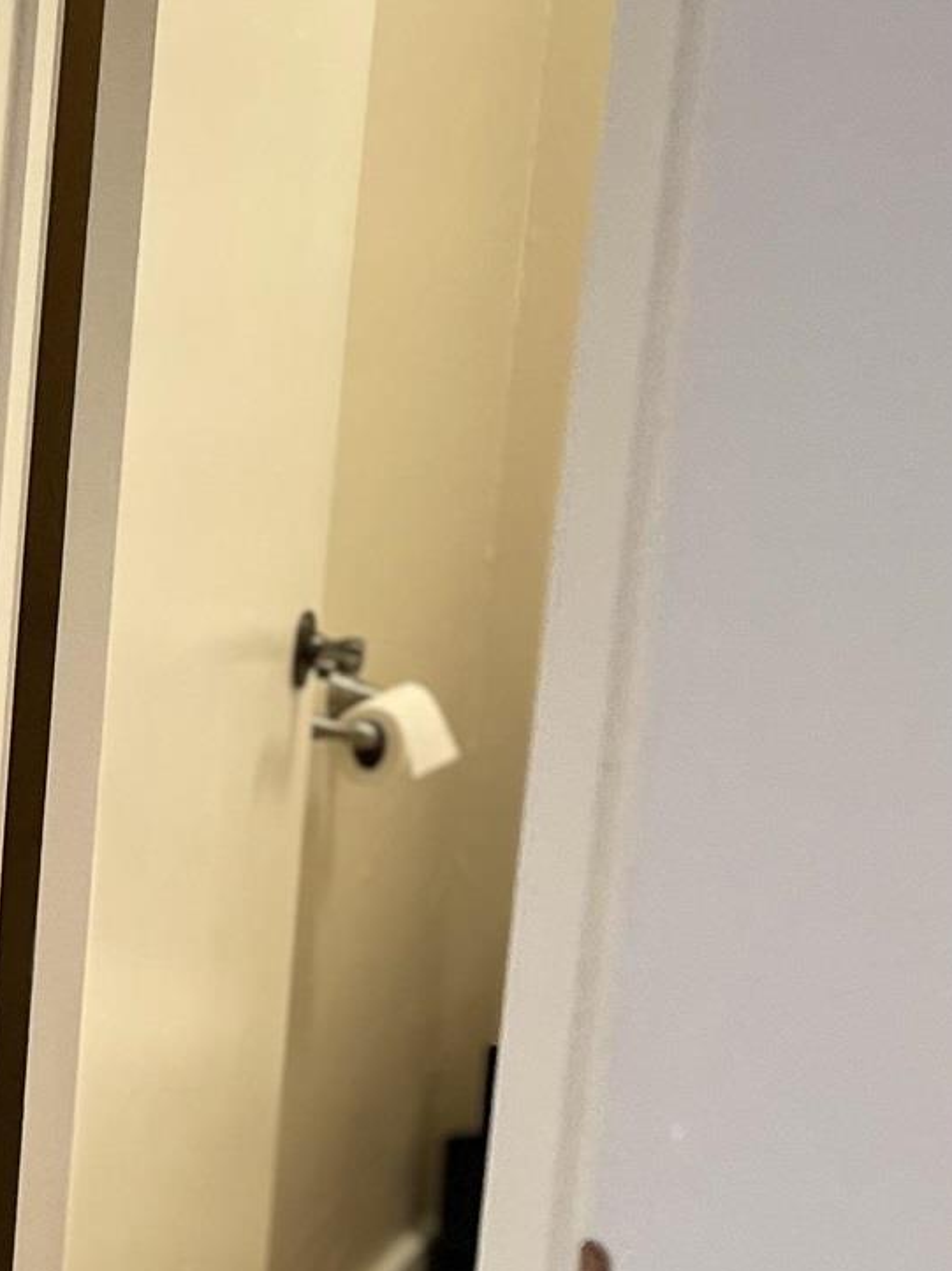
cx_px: -546
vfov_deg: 23.6
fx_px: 3045
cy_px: 606
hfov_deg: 16.0
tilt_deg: -8.5
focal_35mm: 83
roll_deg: -0.7
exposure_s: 1/60
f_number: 1.6
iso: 160
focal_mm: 4.2
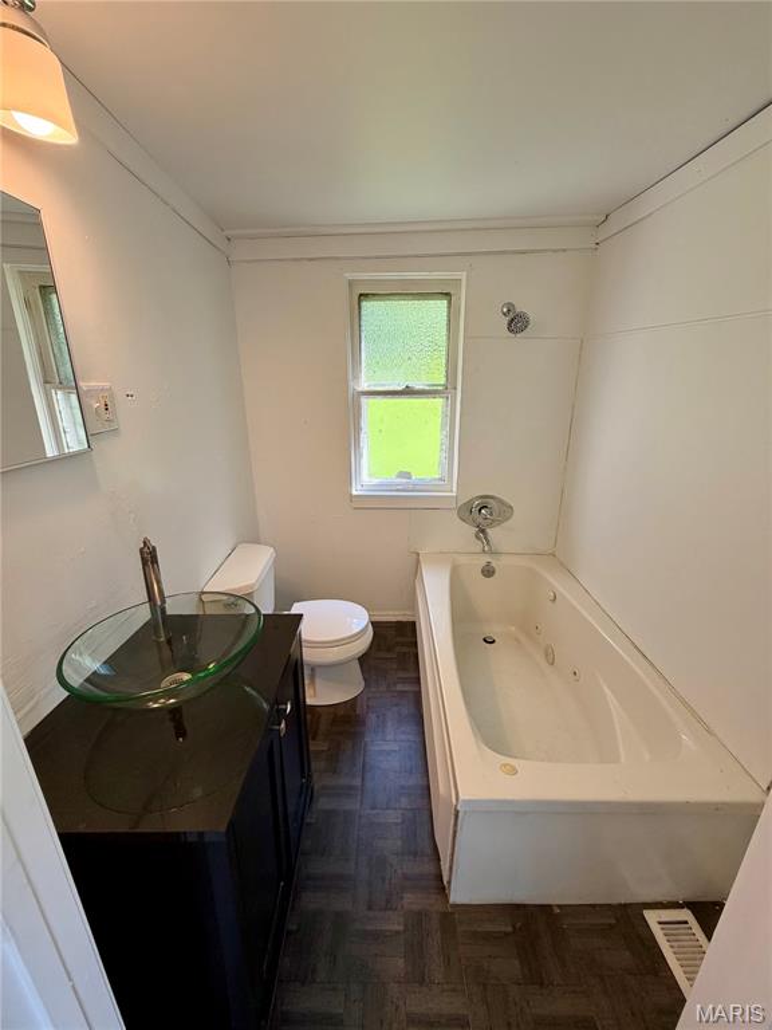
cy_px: 515
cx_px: 386
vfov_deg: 102.1
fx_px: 416
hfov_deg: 85.7
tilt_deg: -18.5
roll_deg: -0.3
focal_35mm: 14
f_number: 2.2
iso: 125
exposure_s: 1/121
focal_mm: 2.22
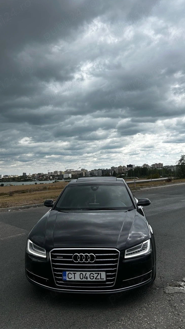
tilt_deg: +0.9
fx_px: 253
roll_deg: +3.4
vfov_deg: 66.1
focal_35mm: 29
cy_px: 161
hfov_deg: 40.2
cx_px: 86
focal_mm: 5.7
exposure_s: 1/3356
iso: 50
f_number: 1.5
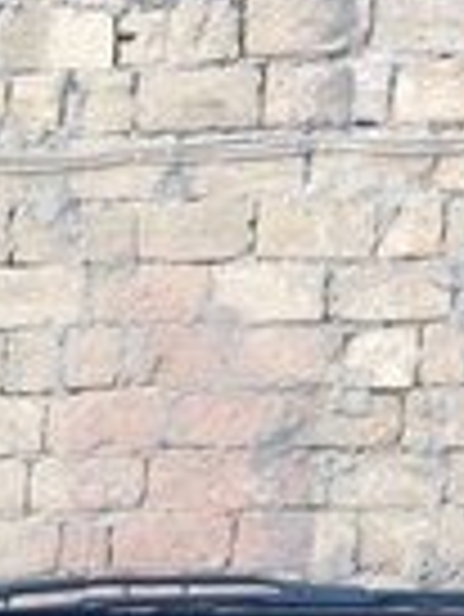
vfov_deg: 16.7
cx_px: -360
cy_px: 976
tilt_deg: -17.5
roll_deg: +0.7
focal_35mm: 105
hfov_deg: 12.9
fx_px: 1874
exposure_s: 1/60
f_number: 2.2
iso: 32
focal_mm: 4.15
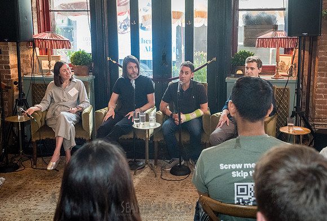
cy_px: 99
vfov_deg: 32.5
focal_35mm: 42
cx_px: 190
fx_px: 379
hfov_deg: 46.5
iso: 4000
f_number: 4.5
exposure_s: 1/200
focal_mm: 35
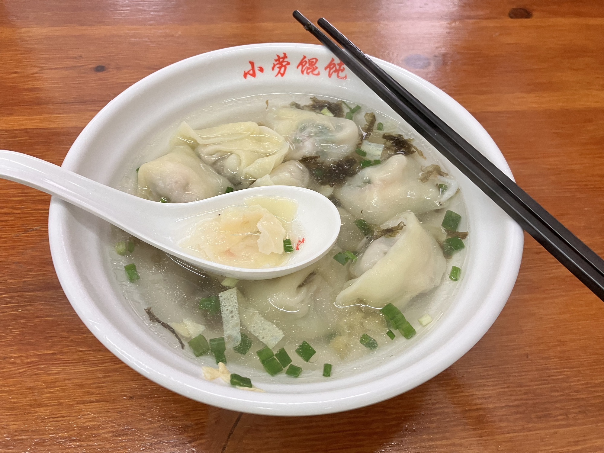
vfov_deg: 49.7
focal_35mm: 28
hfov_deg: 63.4
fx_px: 489
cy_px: 226
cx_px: 302
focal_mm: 3.99
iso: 80
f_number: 1.8
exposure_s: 1/50
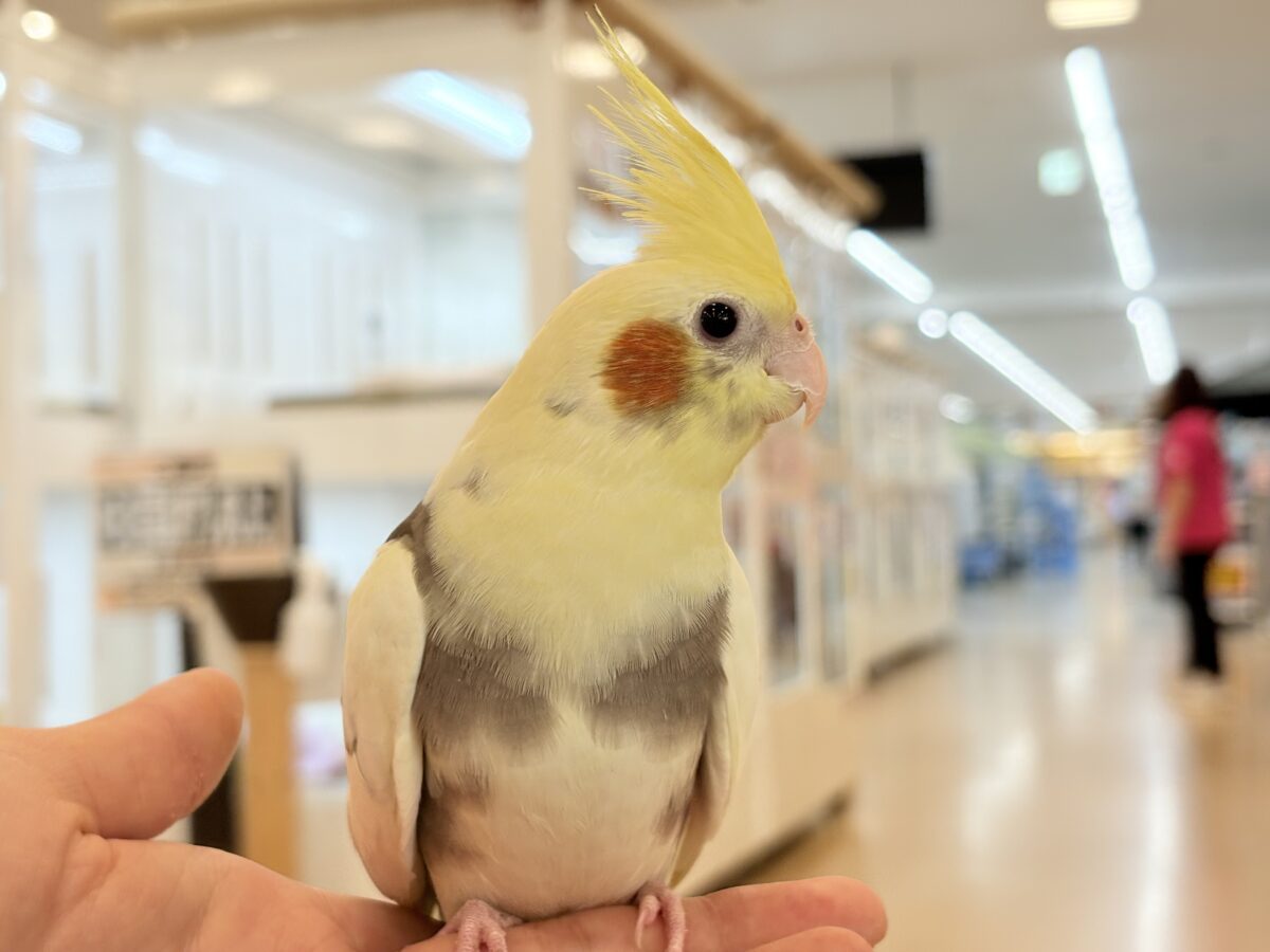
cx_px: 635
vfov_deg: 28.0
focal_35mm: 52
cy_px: 476
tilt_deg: +2.2
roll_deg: +2.8
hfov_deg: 36.8
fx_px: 1908
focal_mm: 5.96
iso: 40
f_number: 1.6
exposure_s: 1/100
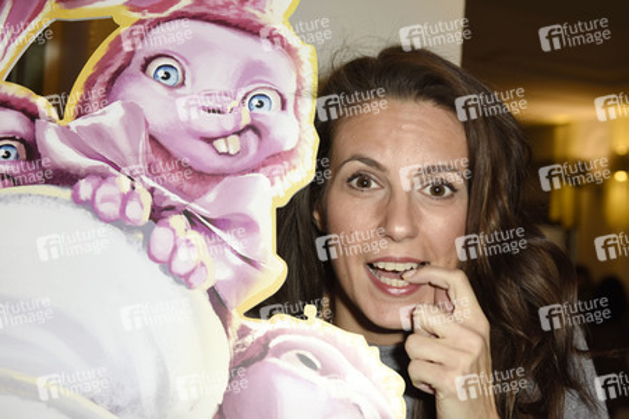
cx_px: 314
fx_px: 960
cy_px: 210
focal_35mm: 55
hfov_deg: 36.3
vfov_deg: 24.6
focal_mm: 55
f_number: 5.6
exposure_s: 1/160
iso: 1000
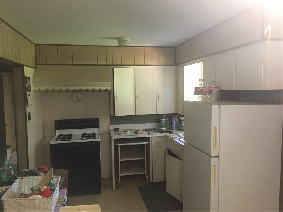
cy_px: 106
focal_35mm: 29
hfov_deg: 61.7
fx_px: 237
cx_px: 142
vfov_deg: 48.2
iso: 250
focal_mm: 4.15
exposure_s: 1/30
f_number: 2.2
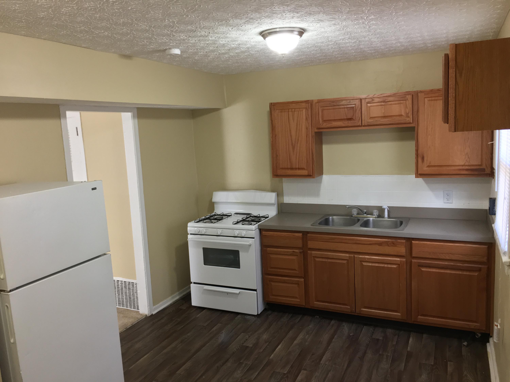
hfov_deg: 61.7
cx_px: 255
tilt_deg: -7.9
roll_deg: +3.2
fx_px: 427
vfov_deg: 48.2
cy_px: 191
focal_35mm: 29
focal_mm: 4.15
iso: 100
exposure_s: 1/30
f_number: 2.2
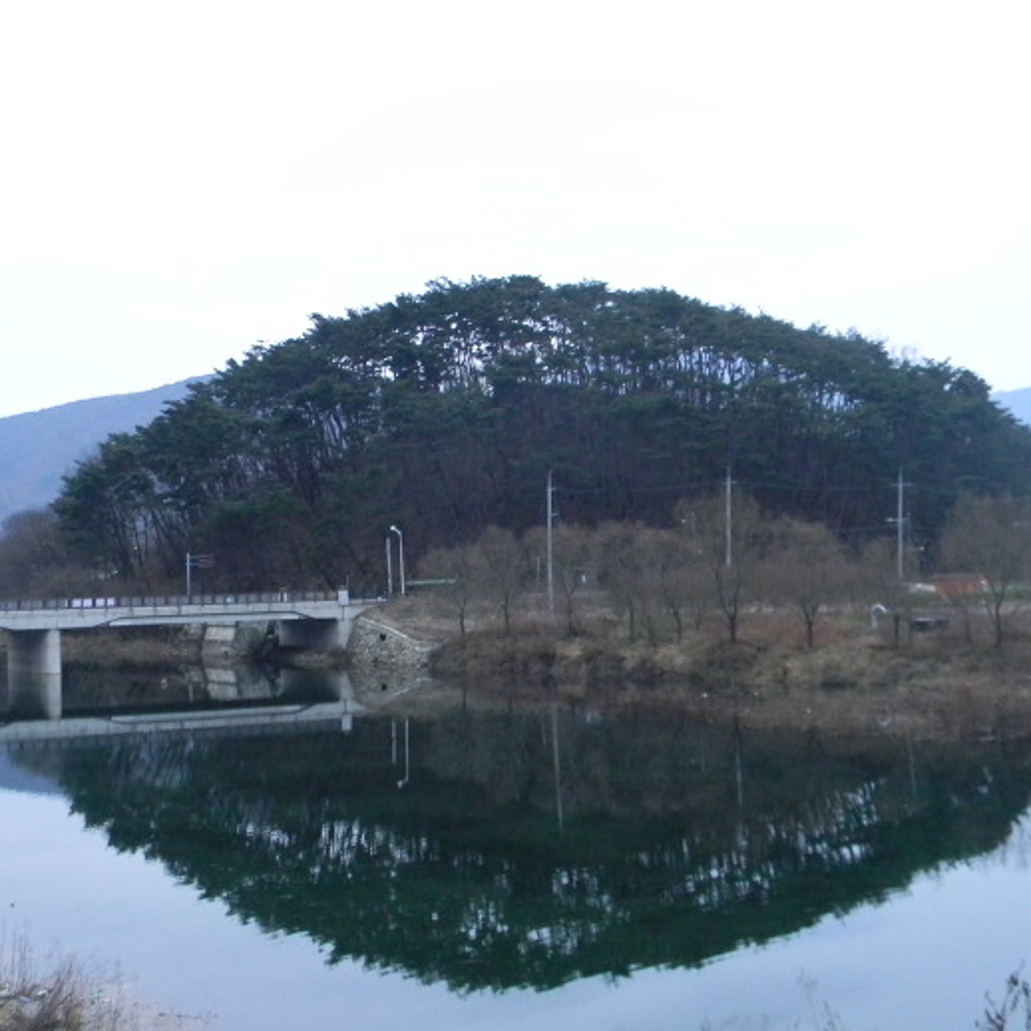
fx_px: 1449
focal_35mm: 43
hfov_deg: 39.2
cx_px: 539
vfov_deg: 39.2
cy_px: 515
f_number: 3.7
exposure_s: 1/11.1
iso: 400
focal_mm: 6.4
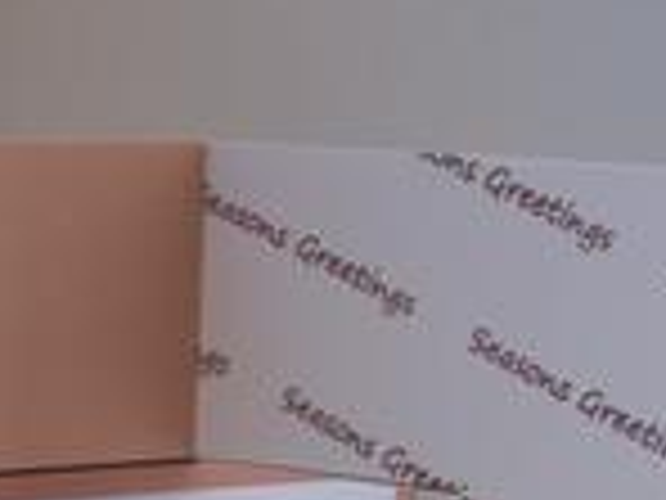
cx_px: -32
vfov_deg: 9.0
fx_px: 3098
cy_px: 734
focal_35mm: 161
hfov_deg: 12.1
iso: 80
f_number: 3.2
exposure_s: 1/197
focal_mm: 8.7
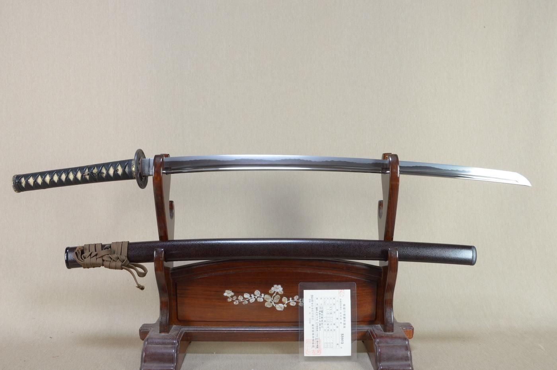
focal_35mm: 30
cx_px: 278
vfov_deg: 43.5
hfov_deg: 62.0
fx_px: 464
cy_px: 185
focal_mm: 20
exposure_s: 1/1.6
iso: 400
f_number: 11
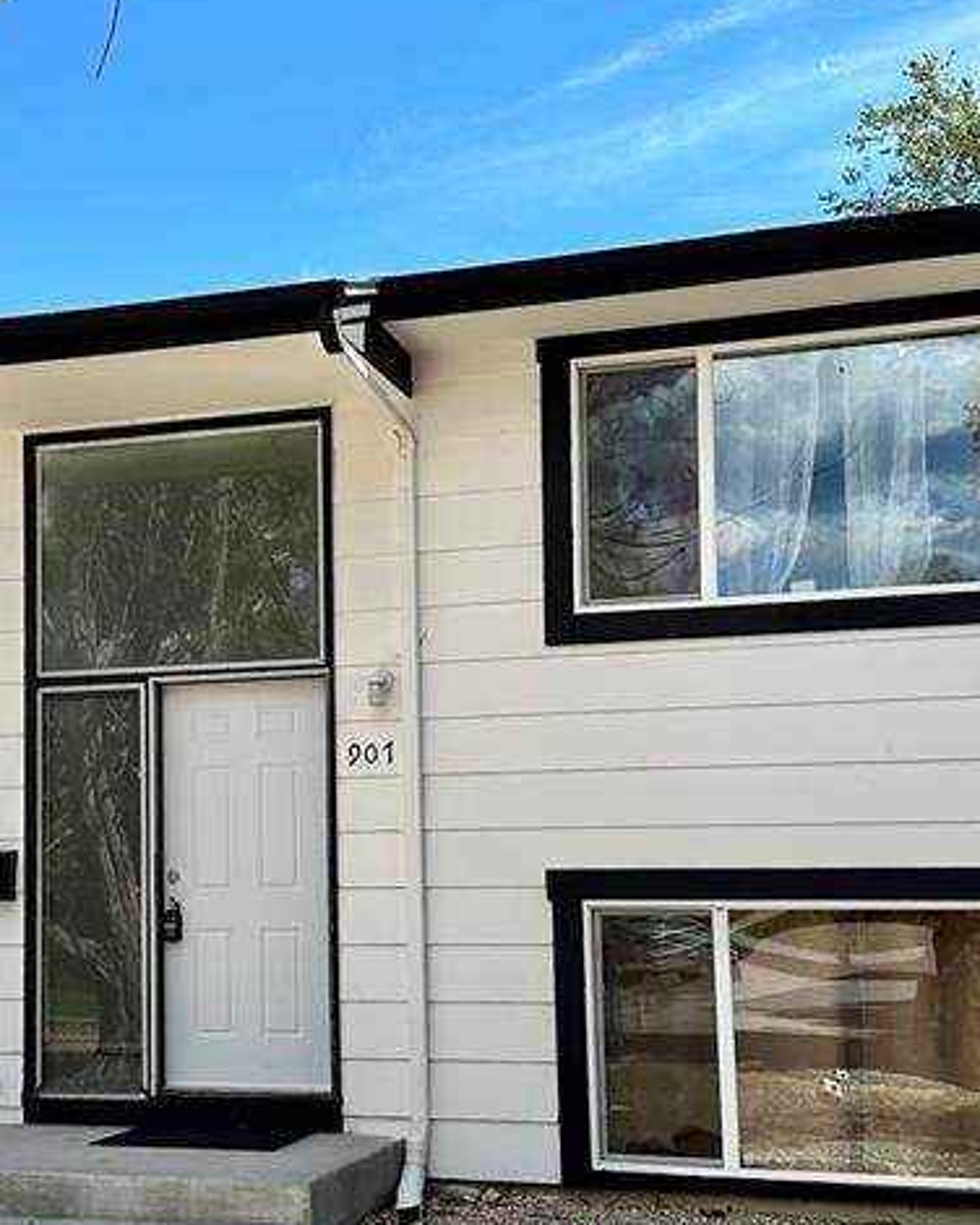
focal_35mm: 51
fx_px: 1849
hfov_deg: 29.4
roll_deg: +0.5
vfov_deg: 36.6
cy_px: 710
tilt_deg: +5.3
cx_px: 313
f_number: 1.78
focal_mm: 6.86
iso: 80
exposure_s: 1/3058
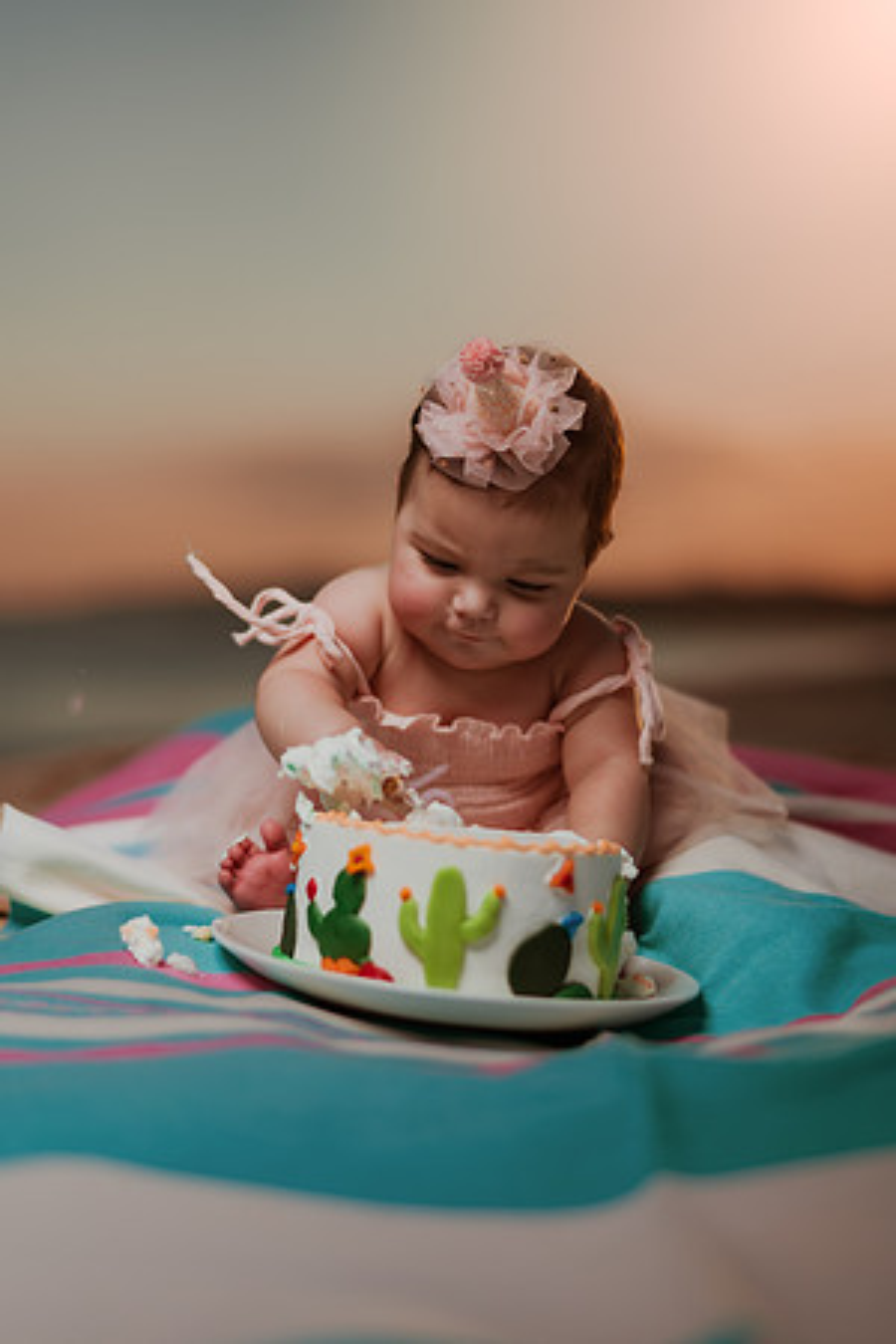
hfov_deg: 23.4
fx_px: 2165
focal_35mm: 58
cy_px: 672
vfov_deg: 34.5
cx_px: 448
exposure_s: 1/8000
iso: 100
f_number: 1.8
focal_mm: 58
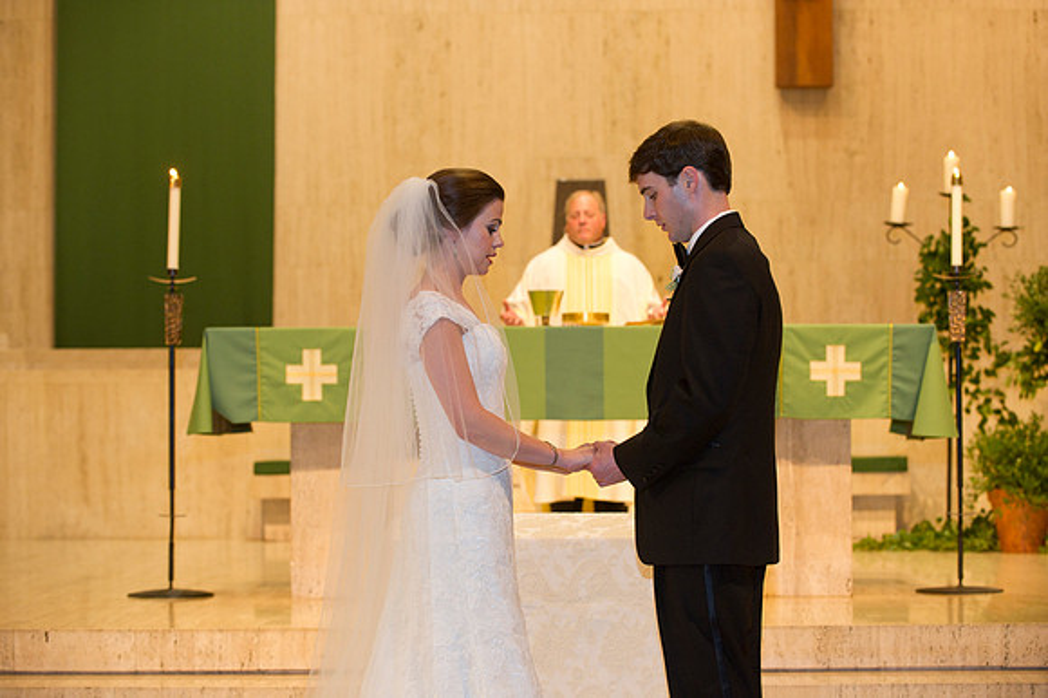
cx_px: 524
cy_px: 349
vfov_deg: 14.4
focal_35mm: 95
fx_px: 2764
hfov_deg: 21.5
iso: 1600
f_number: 3.5
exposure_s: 1/80
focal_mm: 95
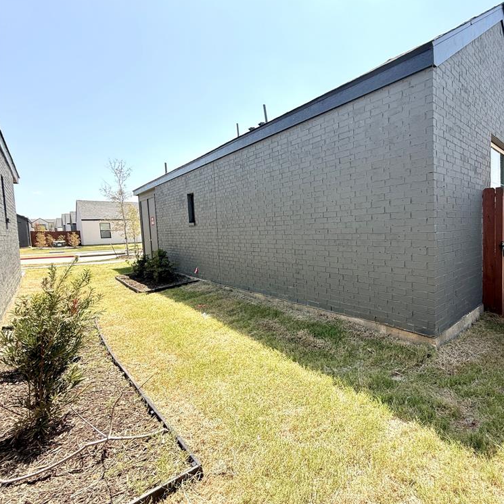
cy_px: 245
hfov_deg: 80.8
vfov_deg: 83.9
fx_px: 280
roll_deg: +2.0
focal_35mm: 17
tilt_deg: -2.9
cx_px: 342
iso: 64
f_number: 2.2
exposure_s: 1/433
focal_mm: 2.22
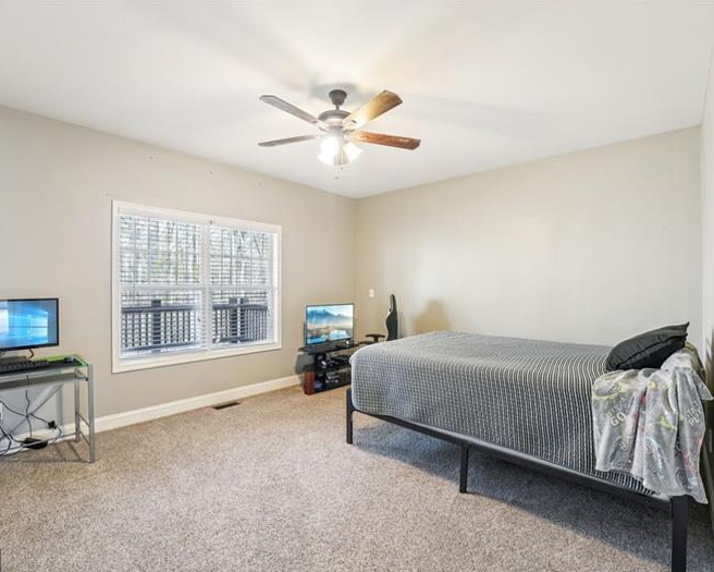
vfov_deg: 80.4
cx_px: 352
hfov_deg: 93.1
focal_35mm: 16
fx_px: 338
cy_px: 288
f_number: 8
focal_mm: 14
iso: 320
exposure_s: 1/5
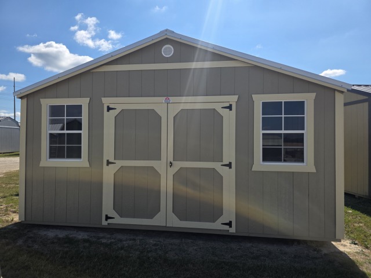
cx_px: 186
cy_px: 139
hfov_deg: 73.9
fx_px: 247
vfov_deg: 58.9
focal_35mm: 23
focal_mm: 6.3
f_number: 1.7
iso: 80
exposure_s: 1/6809
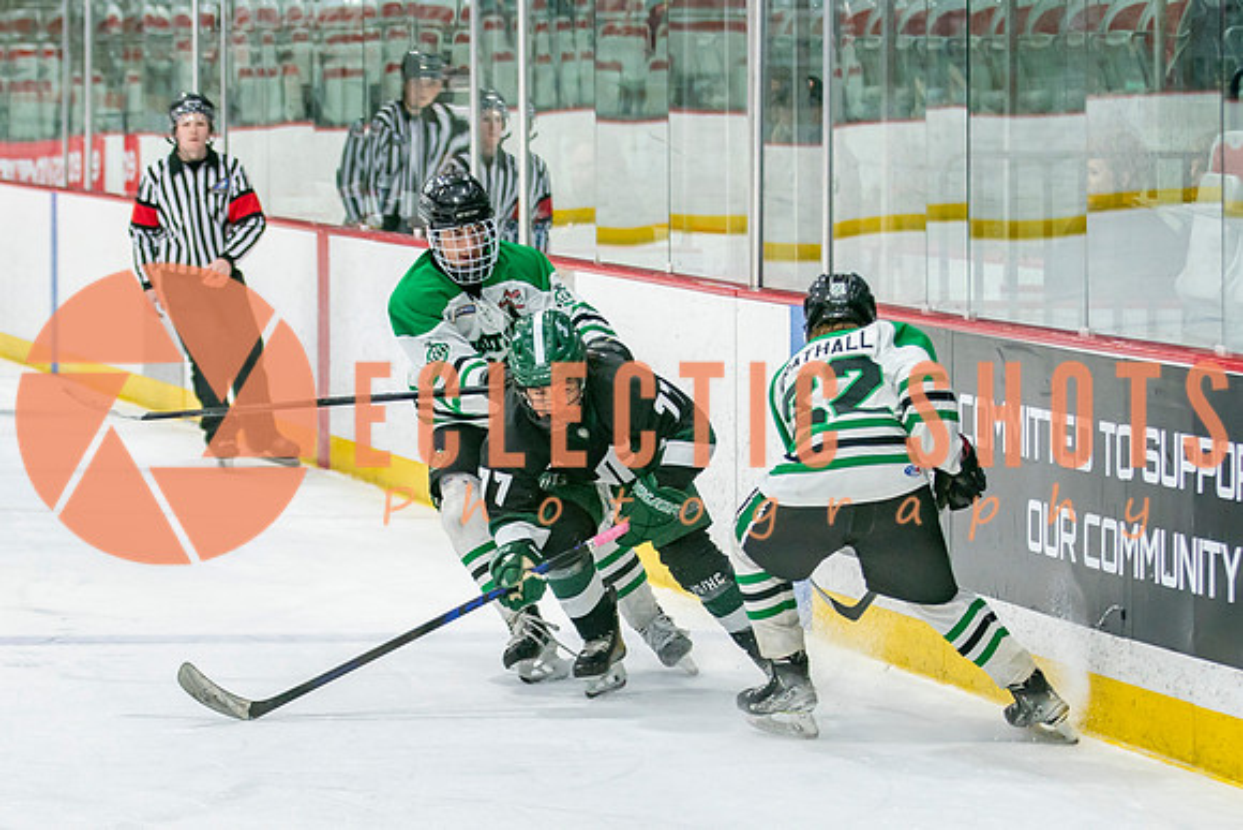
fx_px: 6799
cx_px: 592
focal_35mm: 197
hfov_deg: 10.4
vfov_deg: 7.0
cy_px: 476
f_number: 3.2
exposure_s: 1/640
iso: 800
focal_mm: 95
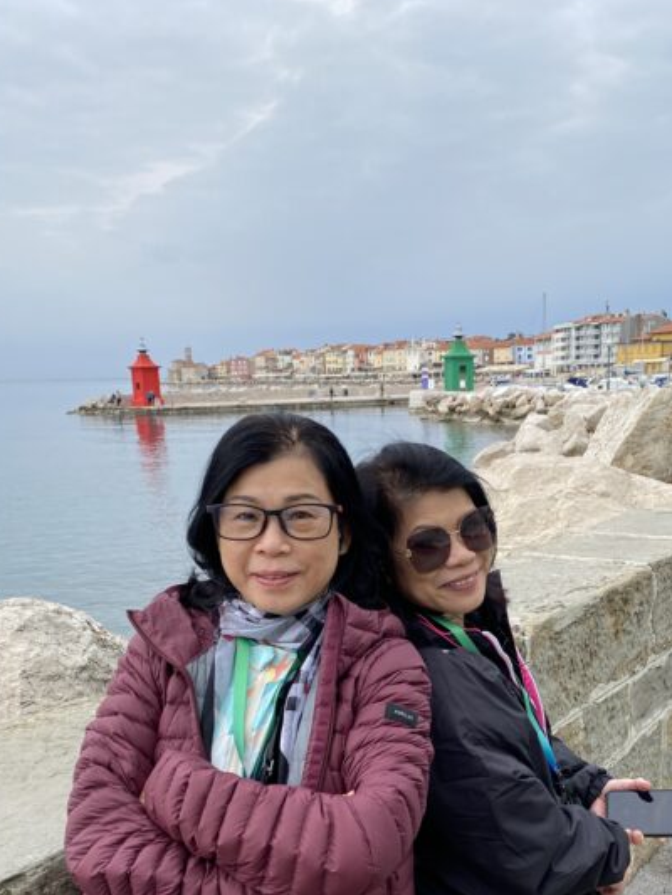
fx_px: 1009
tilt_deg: -14.7
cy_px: 657
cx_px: 402
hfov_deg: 36.7
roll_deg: +2.4
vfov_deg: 46.4
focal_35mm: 39
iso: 32
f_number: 1.8
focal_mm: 4.25
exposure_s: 1/1053
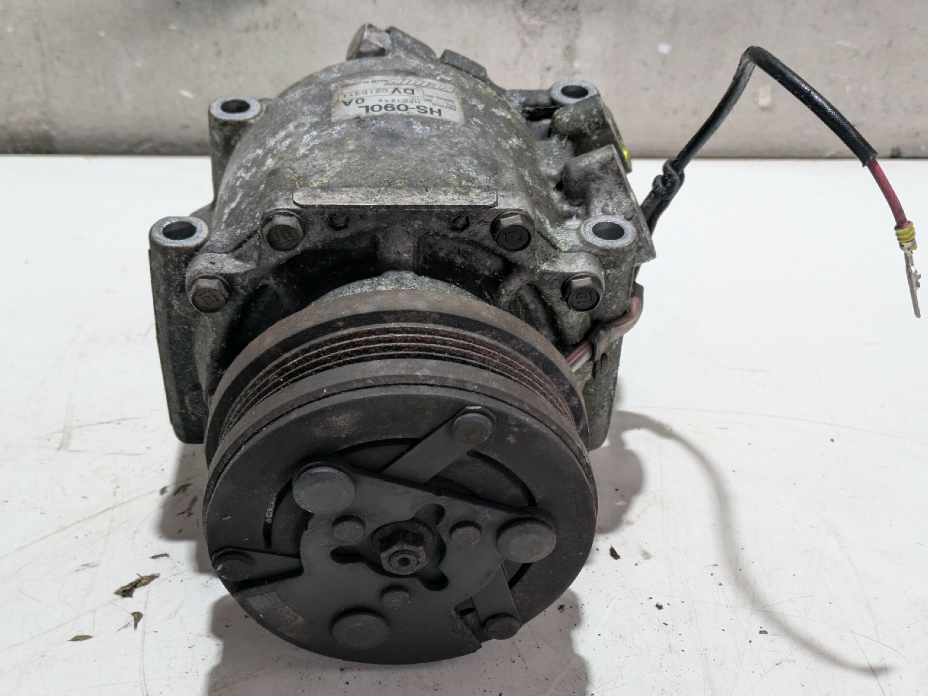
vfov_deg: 28.6
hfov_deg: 37.5
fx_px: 1367
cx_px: 464
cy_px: 348
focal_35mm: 51
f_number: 1.89
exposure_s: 1/50
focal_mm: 5.43
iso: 96
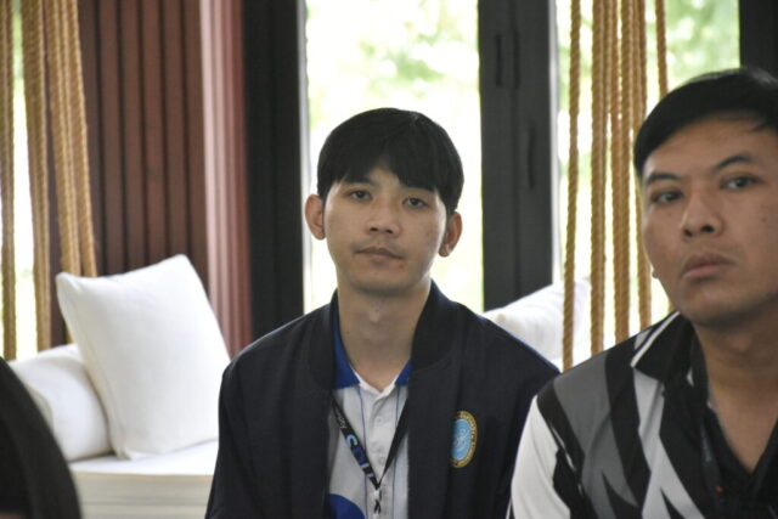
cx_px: 389
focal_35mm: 183
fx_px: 3955
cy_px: 260
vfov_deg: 7.5
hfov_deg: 11.2
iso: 8000
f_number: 5.6
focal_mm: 122
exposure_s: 1/640
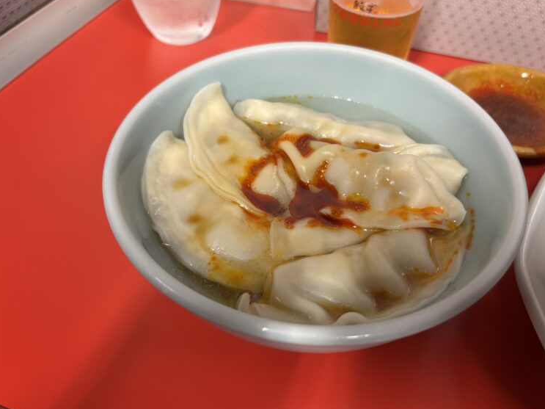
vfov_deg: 49.7
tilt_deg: -47.3
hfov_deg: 63.4
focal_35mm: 28
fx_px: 441
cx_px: 290
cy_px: 199
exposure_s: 1/50
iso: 200
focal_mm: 5.96
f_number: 1.6
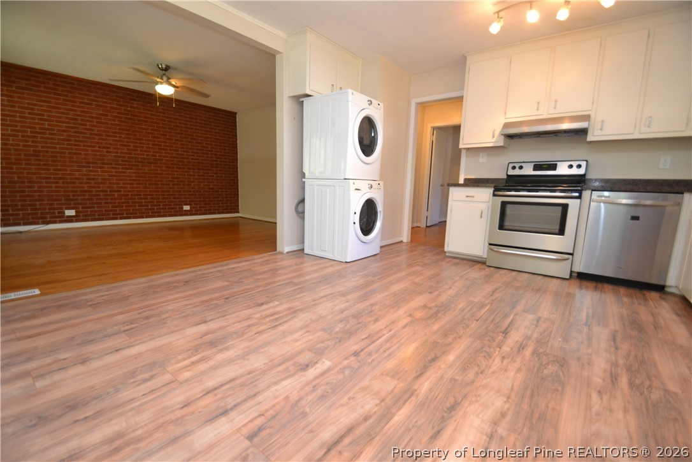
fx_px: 288
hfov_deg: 100.4
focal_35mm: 15
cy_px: 231
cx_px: 346
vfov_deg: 77.3
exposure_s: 1/60
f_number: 3.5
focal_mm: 10
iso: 720
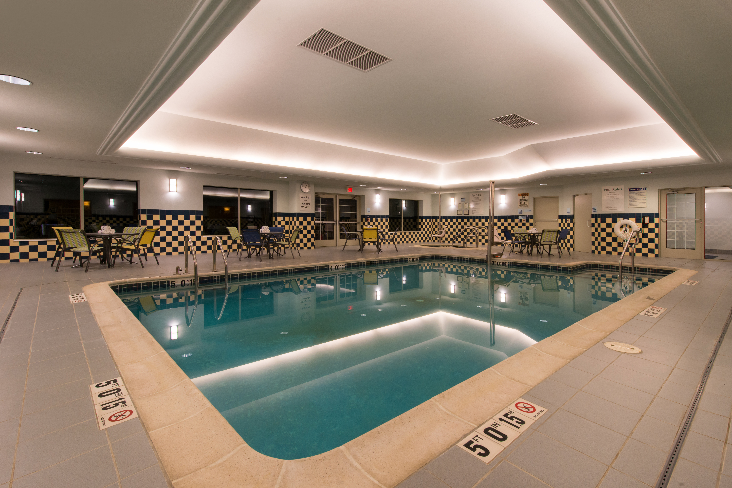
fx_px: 346
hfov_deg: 93.3
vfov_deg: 70.5
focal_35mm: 17
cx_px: 366
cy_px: 244
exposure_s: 1/8
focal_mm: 17
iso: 400
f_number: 13
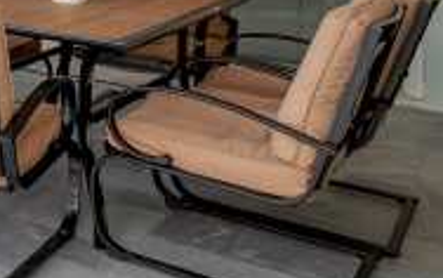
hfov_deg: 21.9
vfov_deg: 18.2
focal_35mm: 65
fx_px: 786
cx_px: -325
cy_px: -118
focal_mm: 10
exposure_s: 1/250
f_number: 8
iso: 500
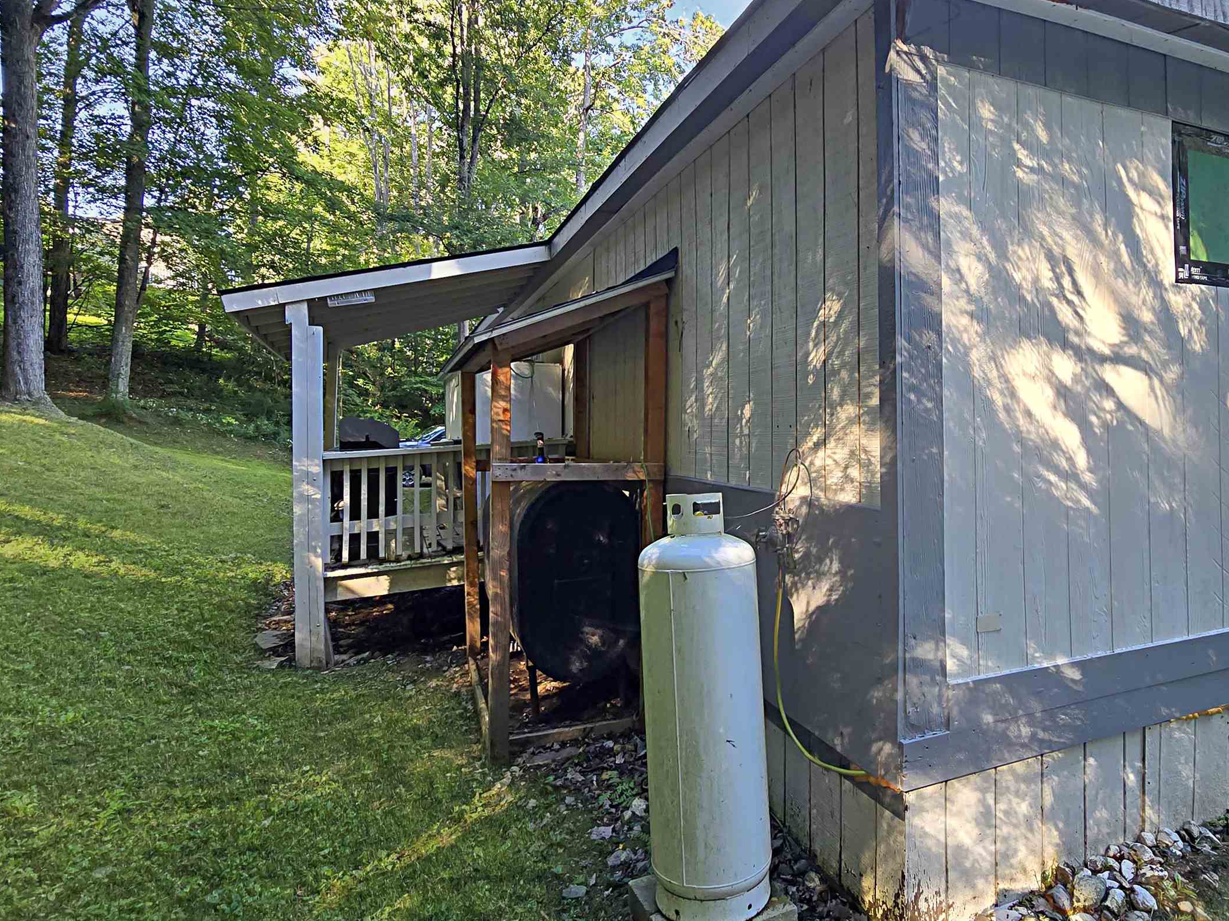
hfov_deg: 83.7
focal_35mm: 19
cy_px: 417
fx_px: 674
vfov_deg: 68.5
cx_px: 733
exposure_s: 1/120
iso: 80
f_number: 2.2
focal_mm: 2.2
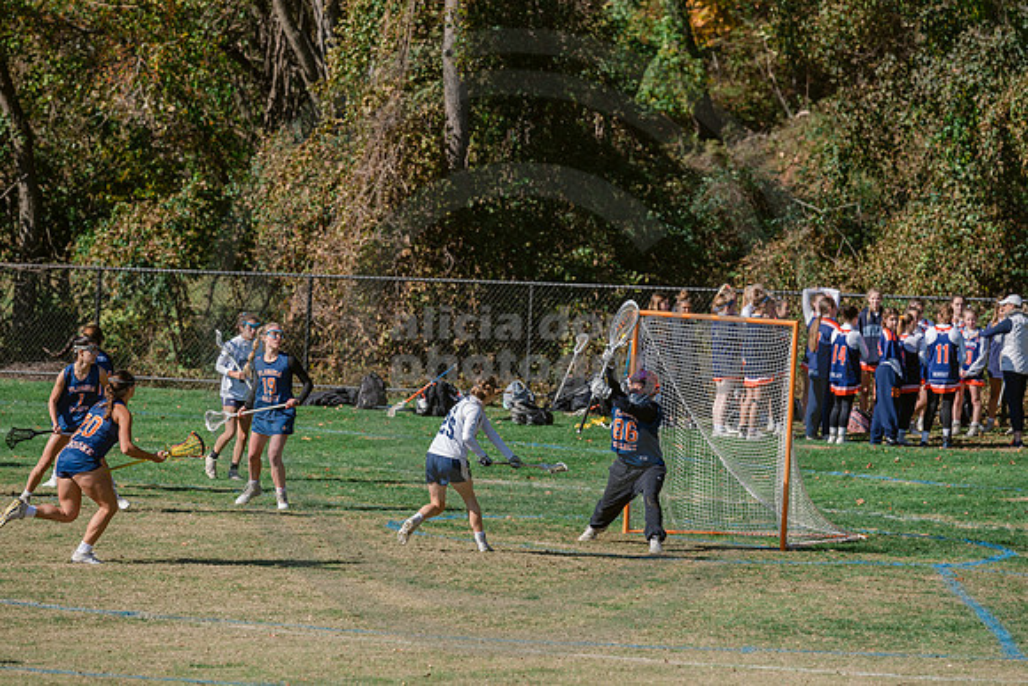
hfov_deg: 10.3
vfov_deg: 6.9
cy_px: 343
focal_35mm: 200
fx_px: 5712
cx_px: 514
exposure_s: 1/1600
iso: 250
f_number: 5
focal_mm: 200
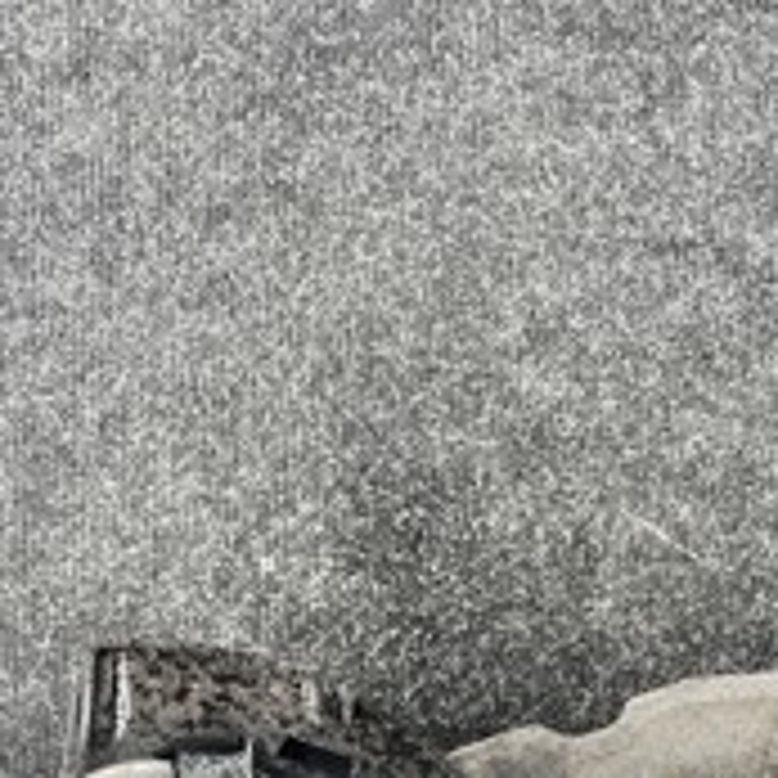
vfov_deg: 19.4
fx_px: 2161
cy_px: 906
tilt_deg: -73.8
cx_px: 1066
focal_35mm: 85
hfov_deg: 18.7
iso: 64
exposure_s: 1/121
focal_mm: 5.7
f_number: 1.5
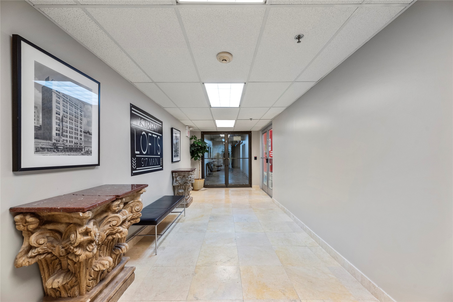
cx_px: 226
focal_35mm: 14
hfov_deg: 104.2
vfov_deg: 81.2
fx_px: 176
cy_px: 151
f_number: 8
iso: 800
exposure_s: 1/30
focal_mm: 14
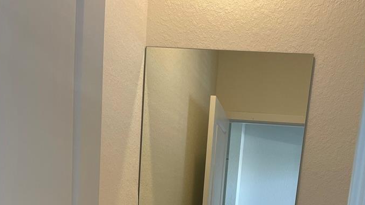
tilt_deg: -11.0
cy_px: 304
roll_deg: -5.4
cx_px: 225
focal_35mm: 50
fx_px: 484
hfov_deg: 41.1
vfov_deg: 20.6
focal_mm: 5.1
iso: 80
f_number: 1.6
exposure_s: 1/120
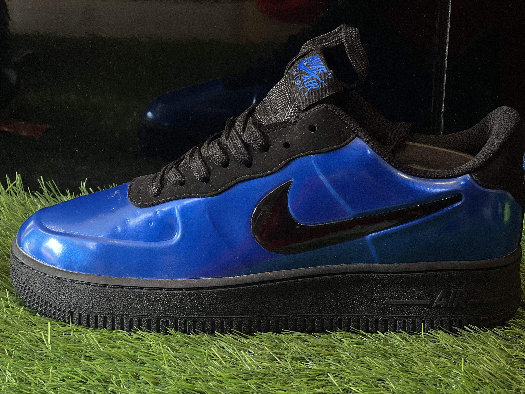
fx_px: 1168
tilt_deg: -17.5
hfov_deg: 25.3
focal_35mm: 77
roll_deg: -1.3
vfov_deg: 19.1
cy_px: 197
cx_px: 262
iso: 125
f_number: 2.8
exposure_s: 1/60
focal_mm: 9
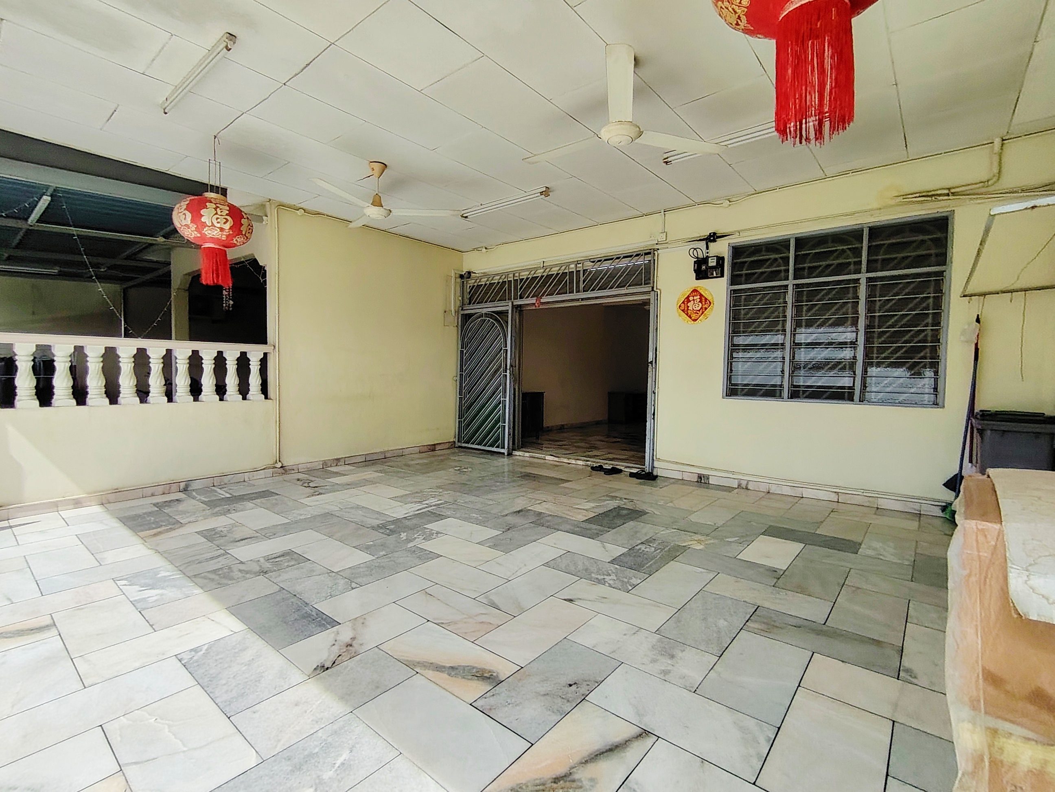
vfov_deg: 78.1
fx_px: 488
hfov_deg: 94.5
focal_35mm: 16
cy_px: 396
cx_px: 528
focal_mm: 1.42
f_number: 2.2
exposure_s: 1/1139
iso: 100
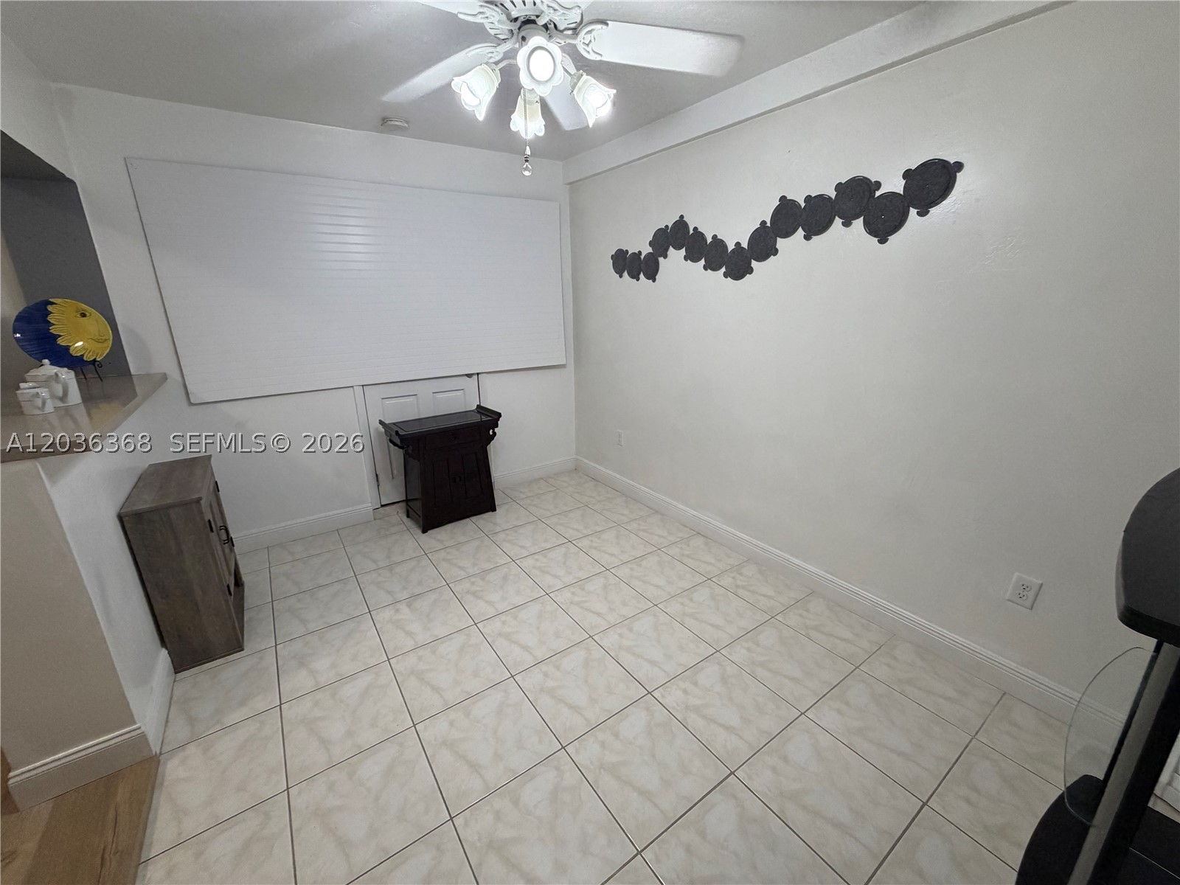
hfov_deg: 102.1
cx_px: 590
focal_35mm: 14
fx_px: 477
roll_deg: +1.0
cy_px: 442
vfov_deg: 85.7
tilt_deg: -17.2
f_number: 2.2
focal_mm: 2.22
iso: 320
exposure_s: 1/120
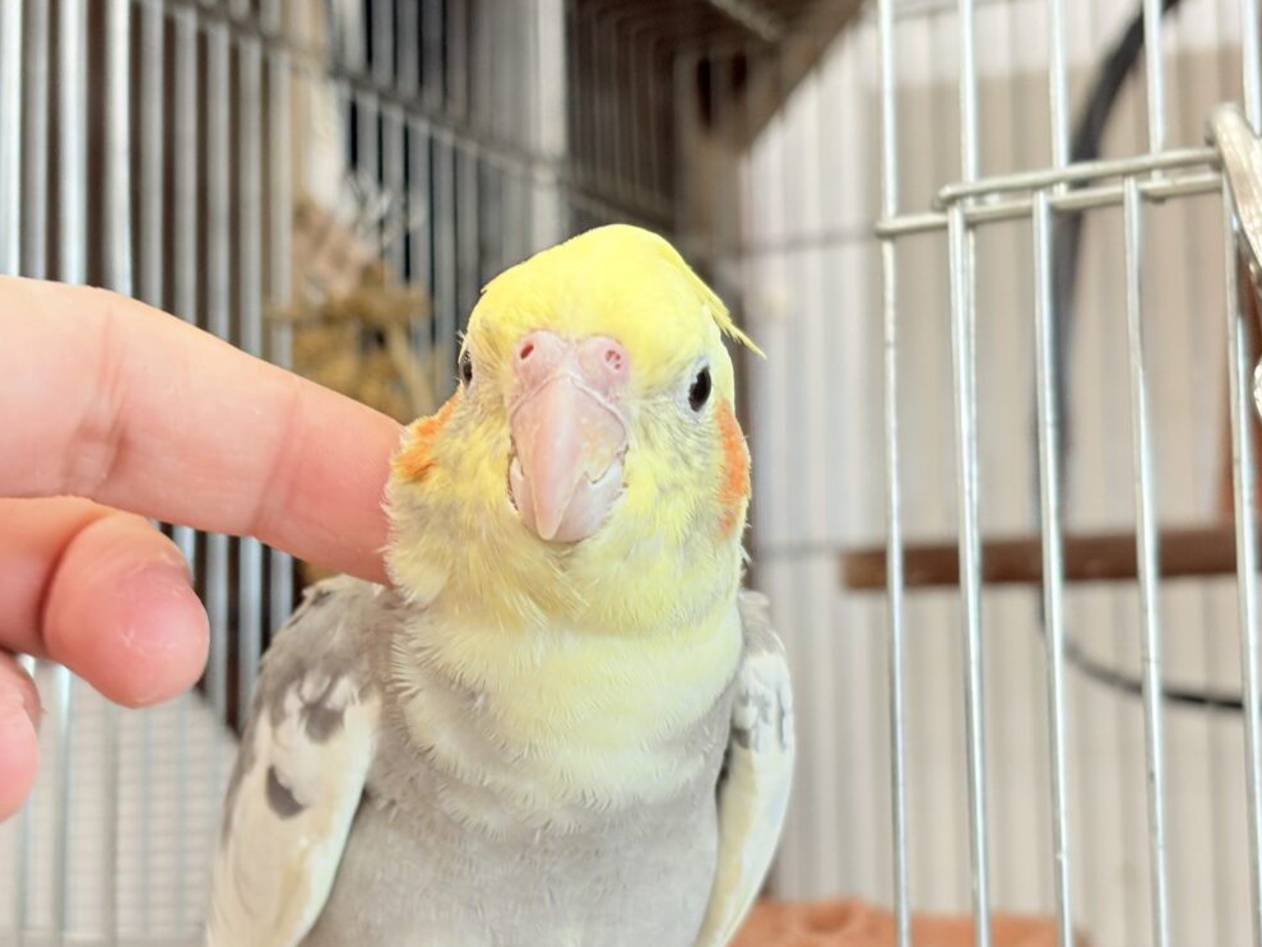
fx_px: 2297
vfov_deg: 23.3
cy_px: 488
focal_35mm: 63
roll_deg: +1.7
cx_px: 552
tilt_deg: +7.9
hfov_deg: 30.7
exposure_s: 1/50
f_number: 1.6
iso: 80
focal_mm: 5.96
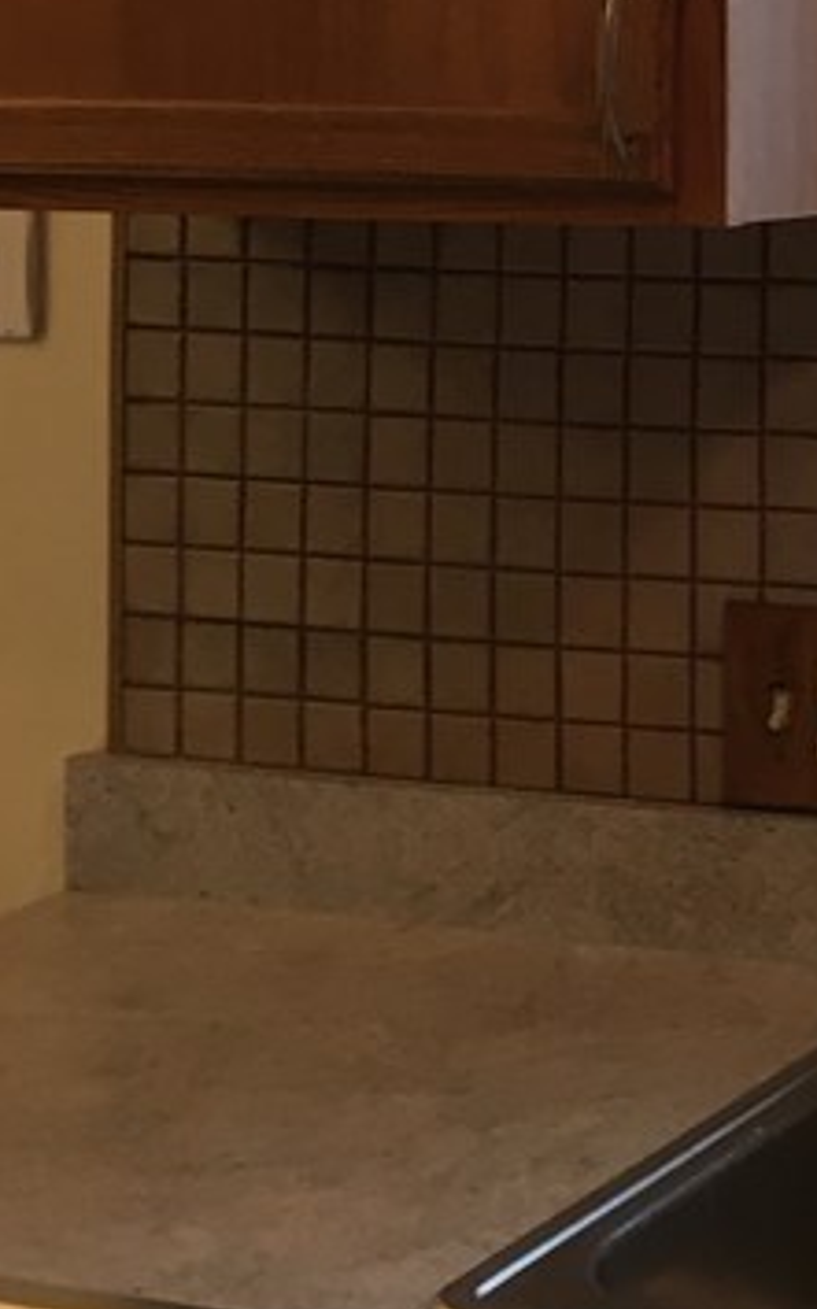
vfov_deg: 22.8
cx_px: 1442
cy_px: 152
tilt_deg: -0.8
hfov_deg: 13.3
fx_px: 3173
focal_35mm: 89
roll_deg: -1.3
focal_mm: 4.15
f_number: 2.2
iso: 50
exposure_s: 1/30
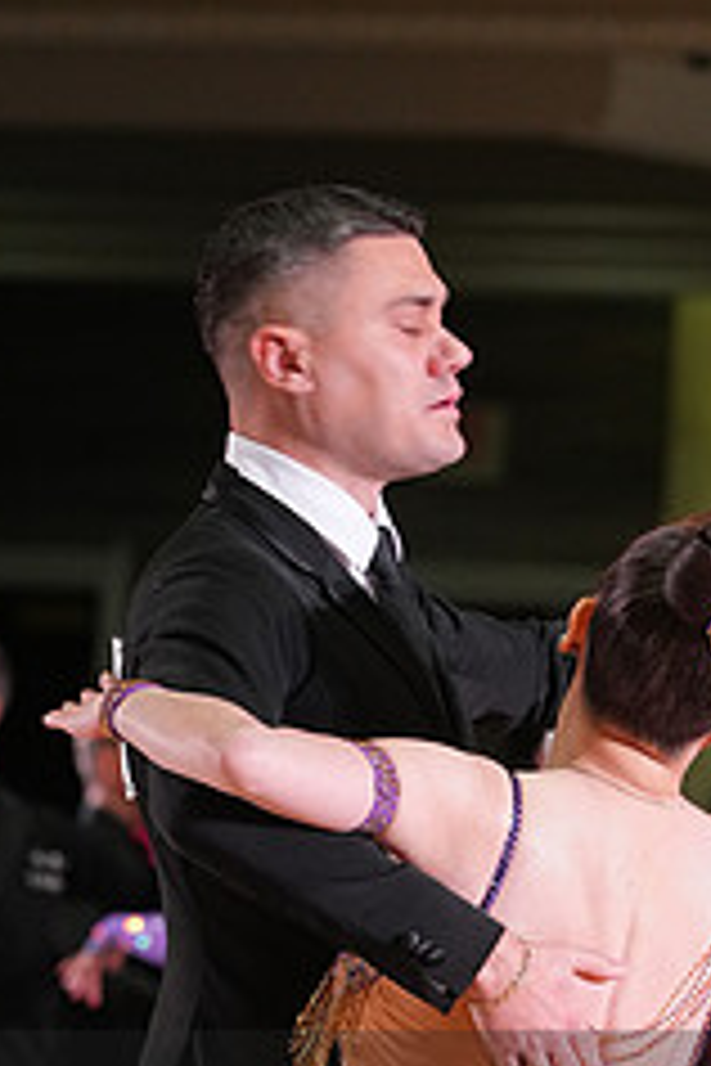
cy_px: 1183
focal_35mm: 414
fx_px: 12264
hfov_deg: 3.3
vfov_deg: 5.0
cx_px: 335
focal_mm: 169
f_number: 5.6
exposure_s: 1/200
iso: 2500
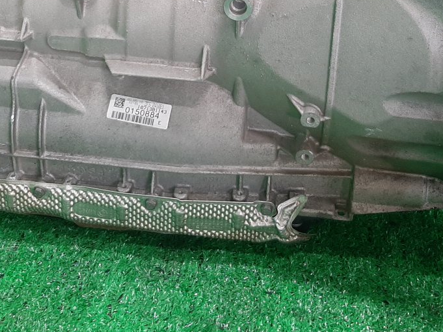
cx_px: 213
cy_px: 40
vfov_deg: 25.8
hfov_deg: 34.9
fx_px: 704
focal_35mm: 55
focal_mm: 3.93
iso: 114
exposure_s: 1/50
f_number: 1.7
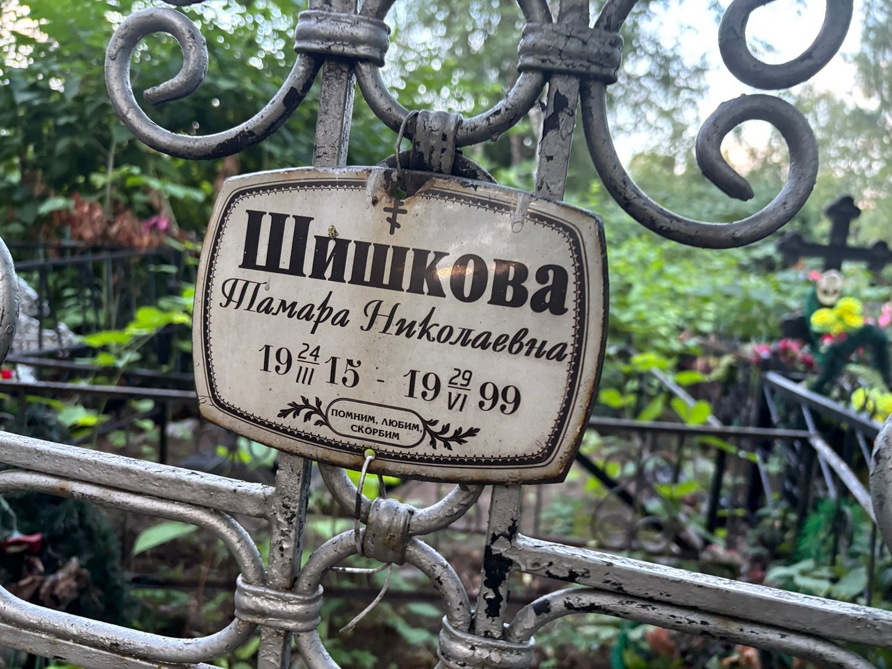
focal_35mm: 26
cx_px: 446
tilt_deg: -10.5
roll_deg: -4.5
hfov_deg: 67.3
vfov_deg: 53.1
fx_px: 670
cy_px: 334
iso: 320
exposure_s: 1/60
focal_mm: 5.96
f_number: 1.6
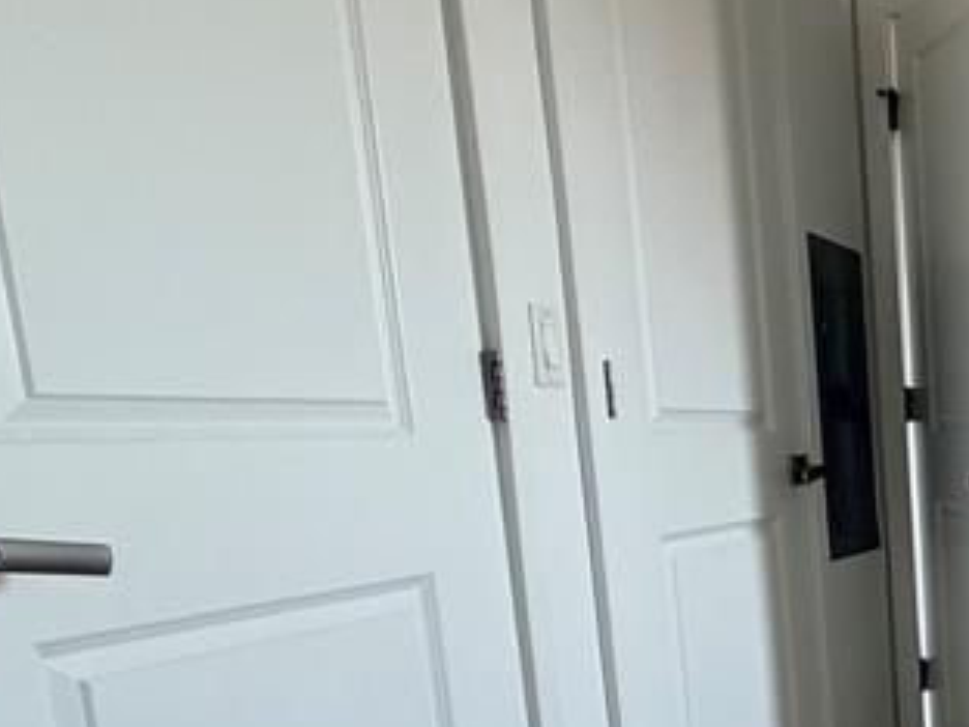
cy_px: 671
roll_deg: -1.9
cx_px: 1547
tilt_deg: -10.1
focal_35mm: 46
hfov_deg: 26.1
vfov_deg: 30.0
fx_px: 1288
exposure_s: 1/99
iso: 160
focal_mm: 2.22
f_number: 2.2
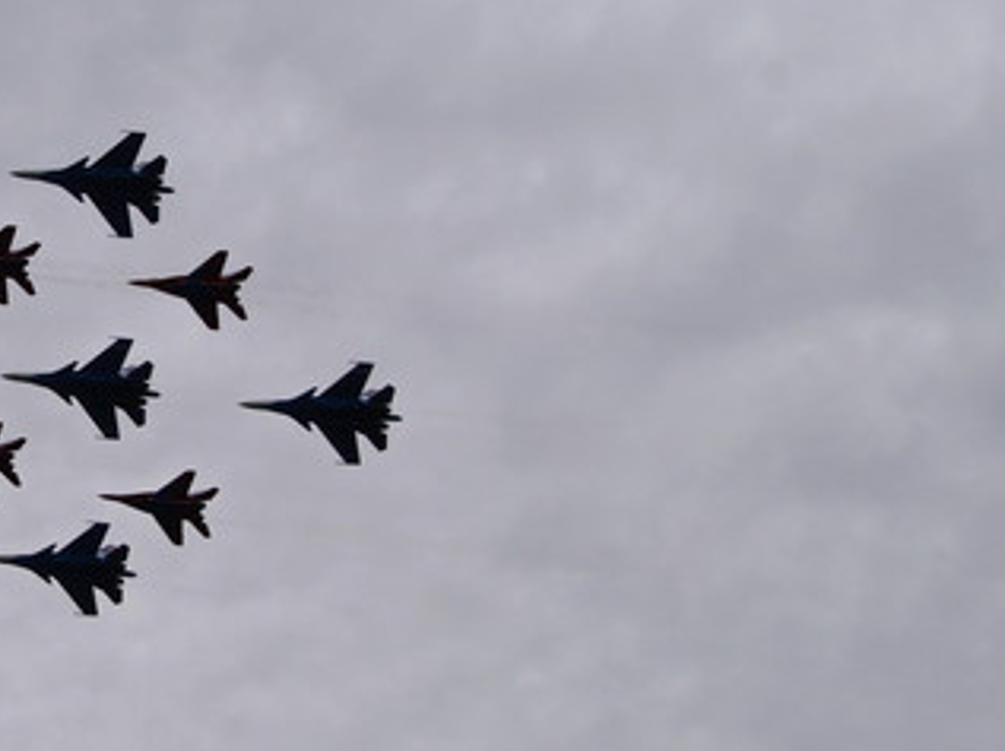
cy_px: 355
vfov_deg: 14.5
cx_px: 6
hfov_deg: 18.8
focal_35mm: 102
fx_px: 2957
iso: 100
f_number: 11
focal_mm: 35
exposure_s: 1/400
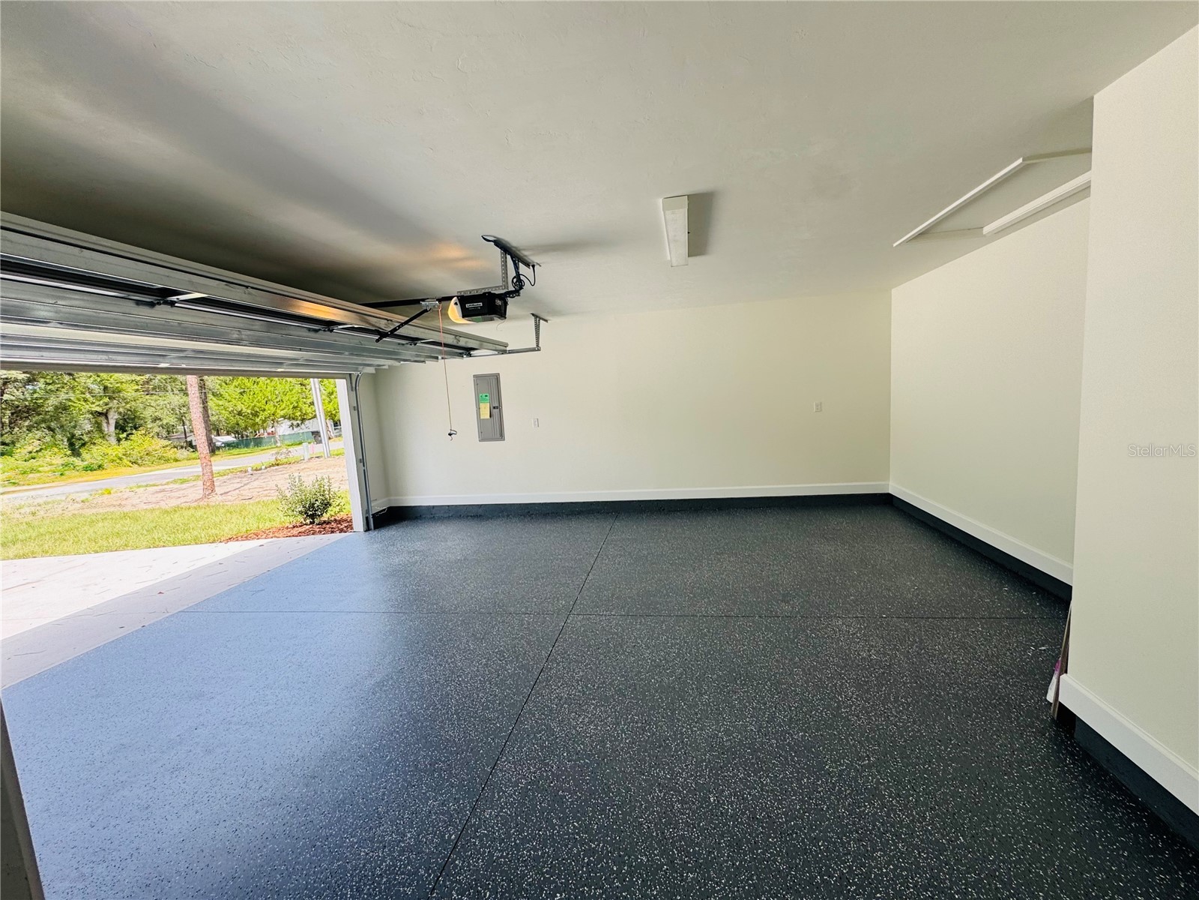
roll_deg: +3.7
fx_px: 485
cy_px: 450
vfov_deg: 85.7
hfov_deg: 102.1
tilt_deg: -7.0
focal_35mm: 14
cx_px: 600
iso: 40
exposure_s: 1/164
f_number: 2.2
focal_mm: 2.22
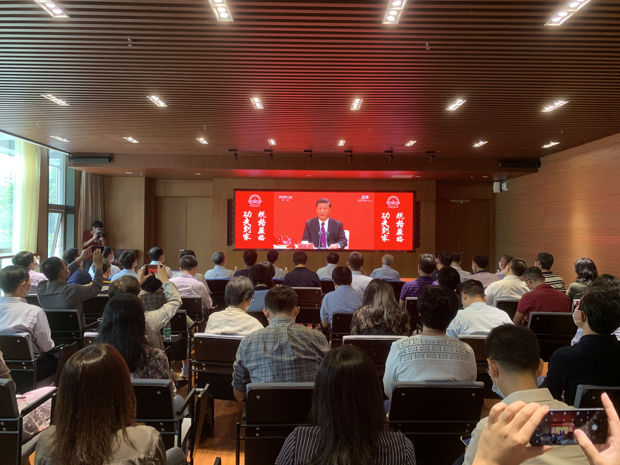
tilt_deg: +0.5
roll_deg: -0.2
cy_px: 232
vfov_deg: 53.1
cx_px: 310
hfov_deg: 67.3
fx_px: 466
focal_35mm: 26
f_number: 1.8
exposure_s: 1/60
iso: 100
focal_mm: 4.25
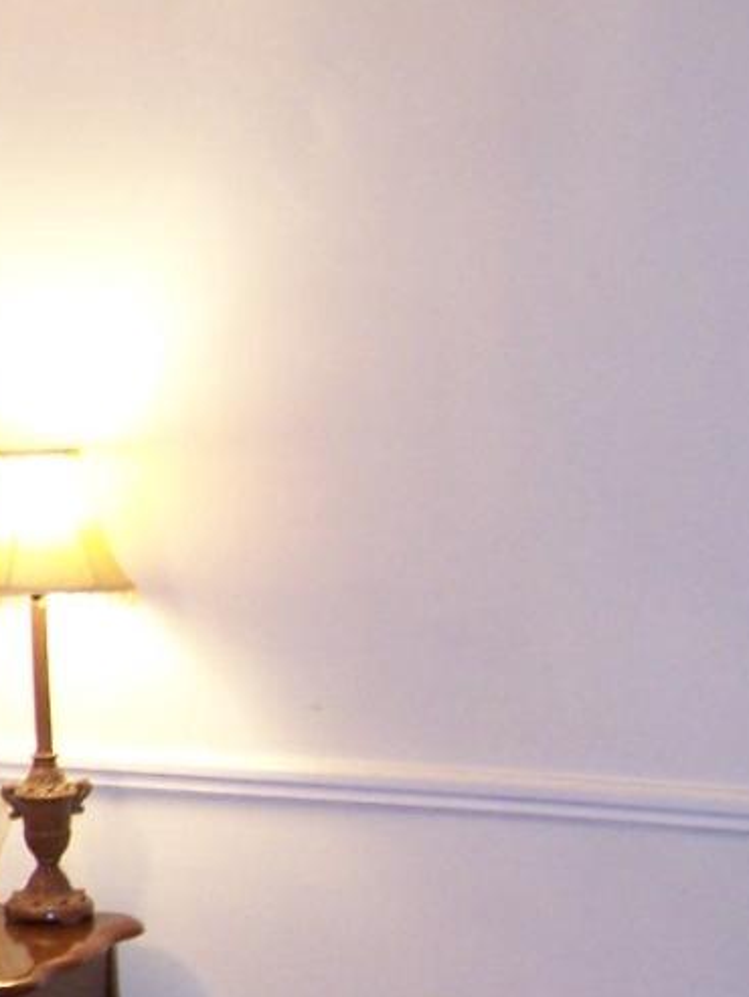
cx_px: -549
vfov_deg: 17.7
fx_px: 3201
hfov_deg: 12.3
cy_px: 619
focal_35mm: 111
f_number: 2.8
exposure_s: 1/15
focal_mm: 6.3
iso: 140
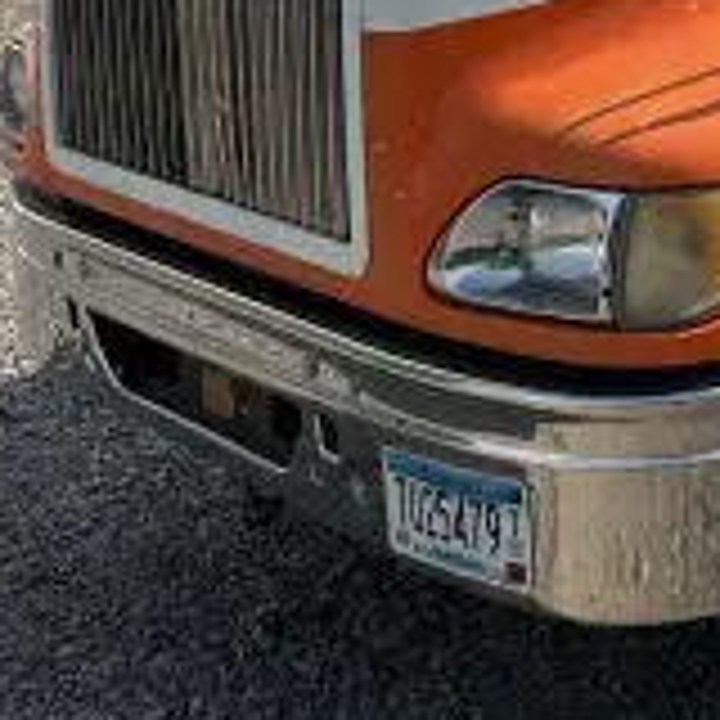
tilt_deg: -5.3
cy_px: -54
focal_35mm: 85
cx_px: 1166
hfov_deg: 17.7
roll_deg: -0.4
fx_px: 2000
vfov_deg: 19.6
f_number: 1.78
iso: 80
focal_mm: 6.86
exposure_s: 1/6211
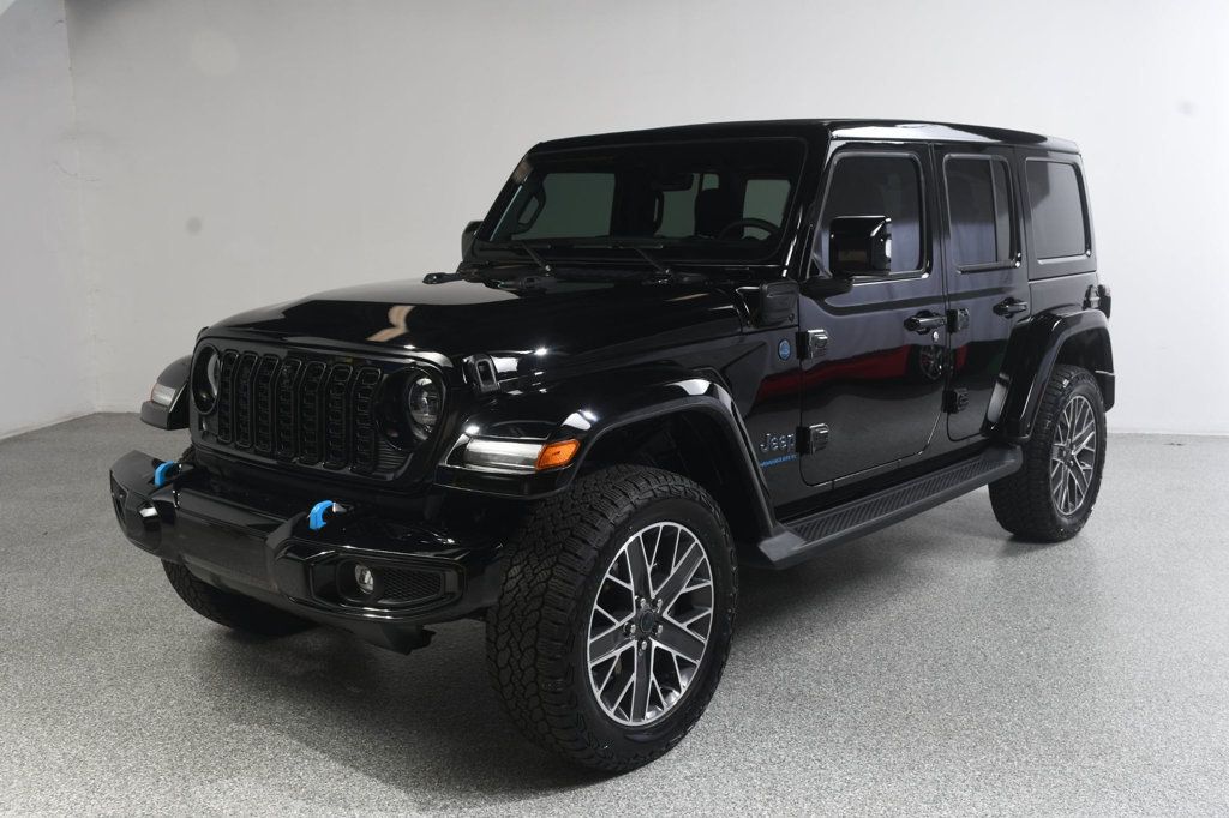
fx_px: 1160
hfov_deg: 55.8
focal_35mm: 34
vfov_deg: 38.9
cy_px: 409
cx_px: 614
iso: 100
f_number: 9
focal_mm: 23
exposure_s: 1/160
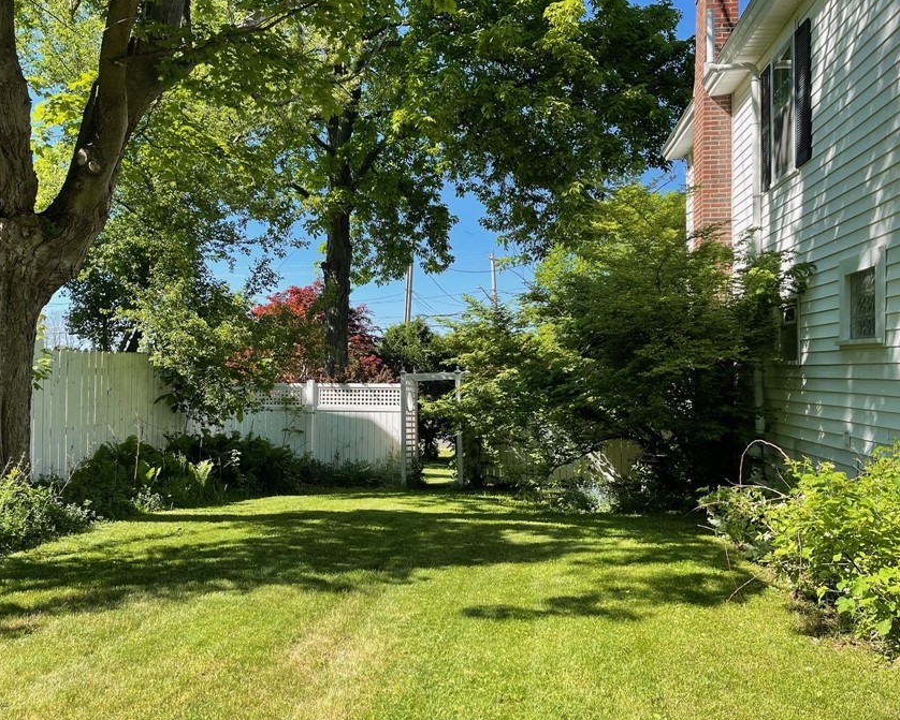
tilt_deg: +0.9
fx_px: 826
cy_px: 346
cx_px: 420
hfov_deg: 57.1
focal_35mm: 31
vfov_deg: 47.1
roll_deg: +0.4
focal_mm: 5.1
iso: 32
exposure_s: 1/1067
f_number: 1.6
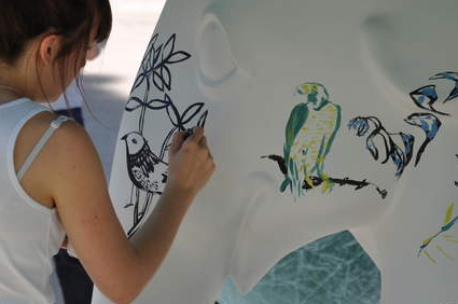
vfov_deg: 6.6
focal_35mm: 208
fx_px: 2642
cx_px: 222
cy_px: 125
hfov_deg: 9.9
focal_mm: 92
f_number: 5.6
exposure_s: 1/250
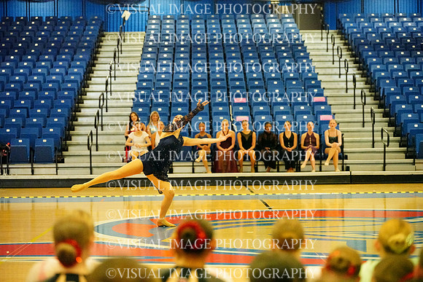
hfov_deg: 20.6
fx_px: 1163
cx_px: 212
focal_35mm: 99
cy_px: 141
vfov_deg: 13.8
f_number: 2.8
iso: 25600
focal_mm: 99
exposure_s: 1/1600
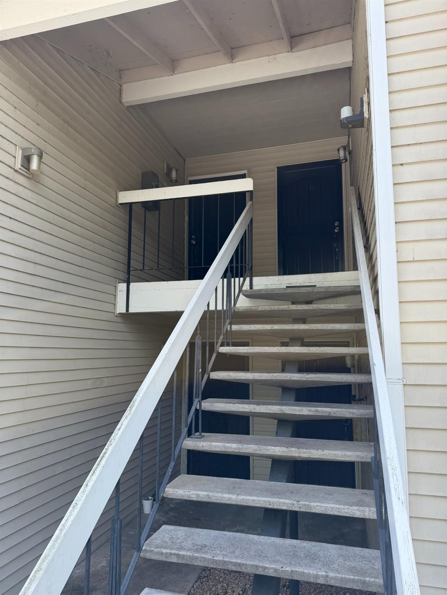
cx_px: 224
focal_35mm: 24
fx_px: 413
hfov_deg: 56.8
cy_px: 298
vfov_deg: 71.6
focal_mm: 6.76
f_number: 1.78
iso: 80
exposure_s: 1/563
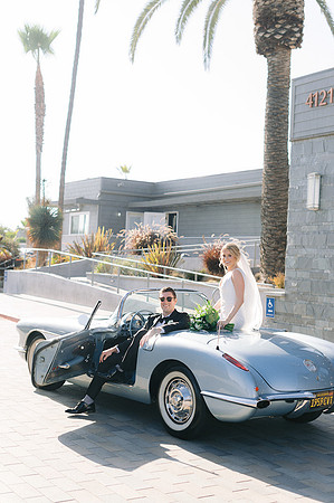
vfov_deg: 39.6
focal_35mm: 50
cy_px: 252
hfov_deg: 26.9
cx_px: 167
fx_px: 697
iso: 100
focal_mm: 50
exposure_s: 1/500
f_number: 2.8
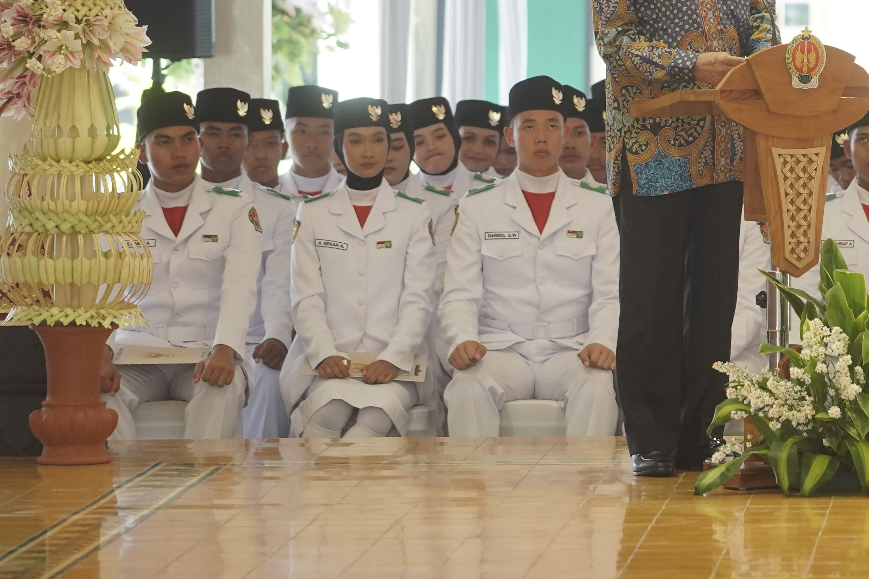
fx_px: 8254
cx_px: 839
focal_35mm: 342
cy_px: 11
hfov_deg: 6.0
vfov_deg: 4.0
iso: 1600
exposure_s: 1/200
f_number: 4
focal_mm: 140
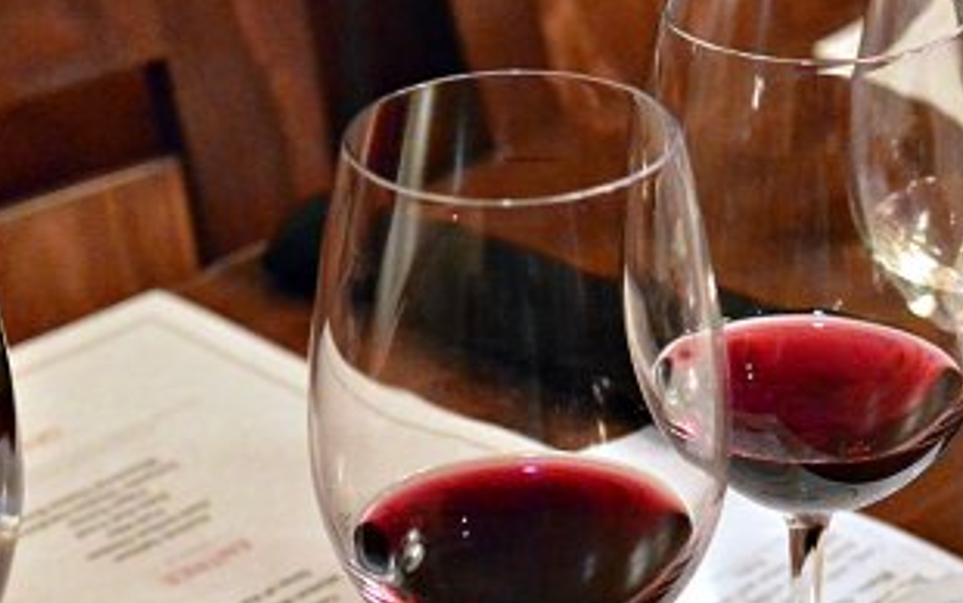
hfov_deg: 19.4
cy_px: 381
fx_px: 2809
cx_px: 567
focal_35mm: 107
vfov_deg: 12.2
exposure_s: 1/60
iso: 2000
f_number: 1.8
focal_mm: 18.5
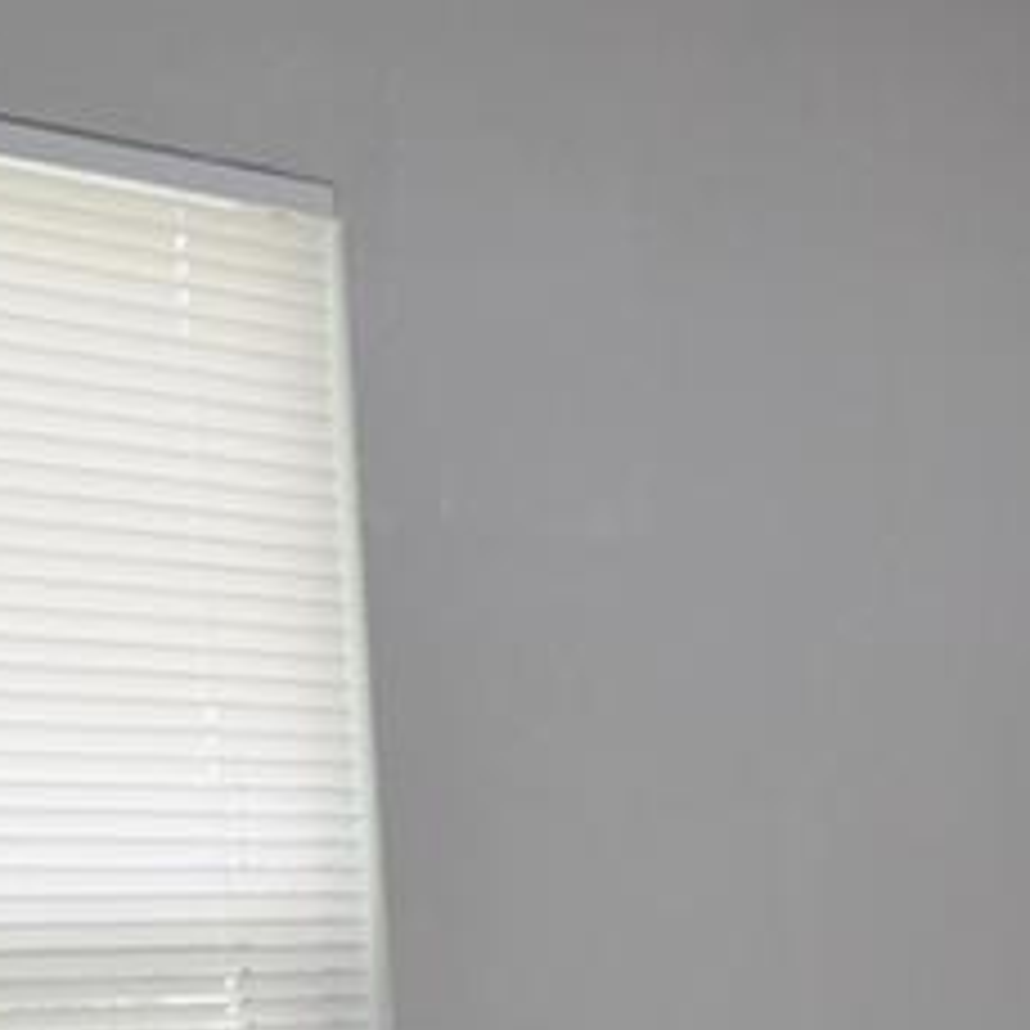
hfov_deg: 15.4
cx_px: 2096
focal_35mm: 89
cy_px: 1385
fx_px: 2996
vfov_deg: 18.1
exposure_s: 1/125
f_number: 5.6
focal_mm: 10
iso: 360
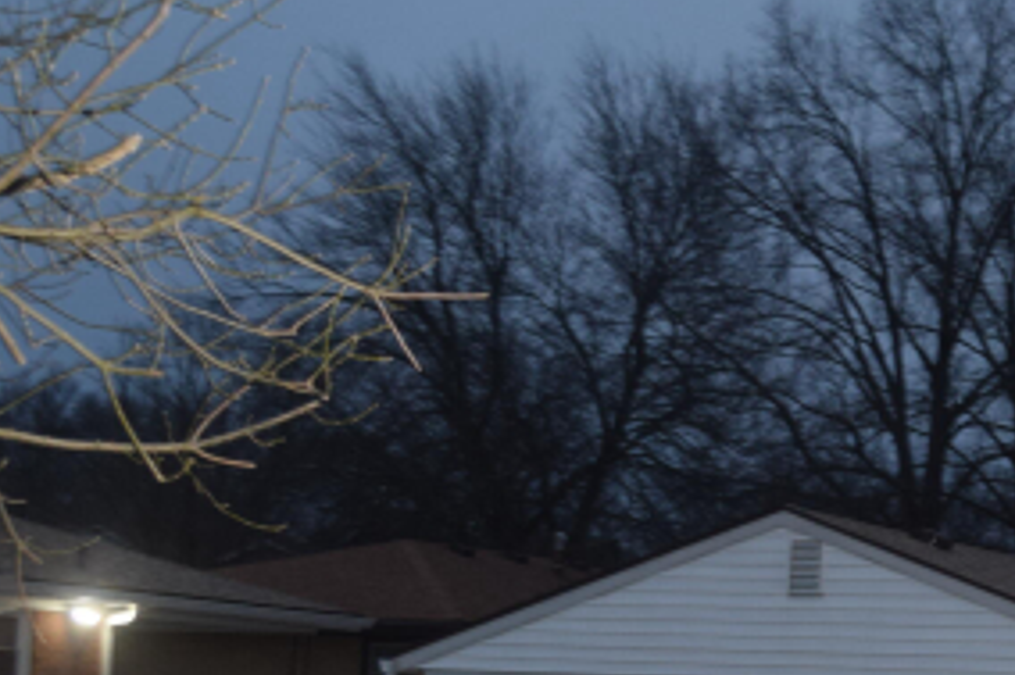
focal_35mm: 103
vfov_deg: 13.1
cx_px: 1083
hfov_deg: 19.1
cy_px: 700
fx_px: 2902
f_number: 5
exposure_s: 1/100
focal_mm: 26
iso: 800
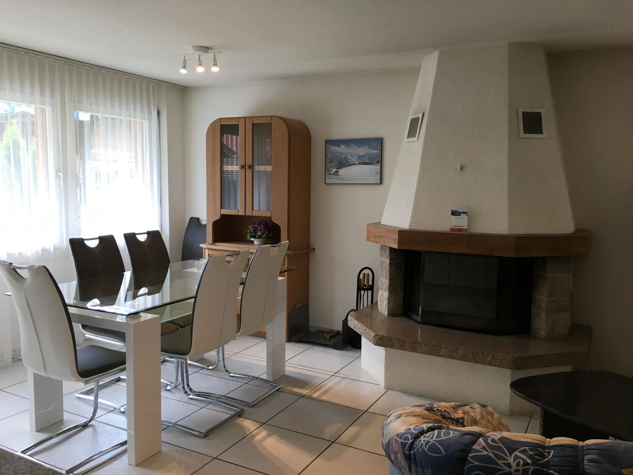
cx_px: 316
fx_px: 530
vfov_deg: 48.2
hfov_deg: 61.7
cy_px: 238
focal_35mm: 29
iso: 25
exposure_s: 1/33
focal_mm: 4.15
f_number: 2.2
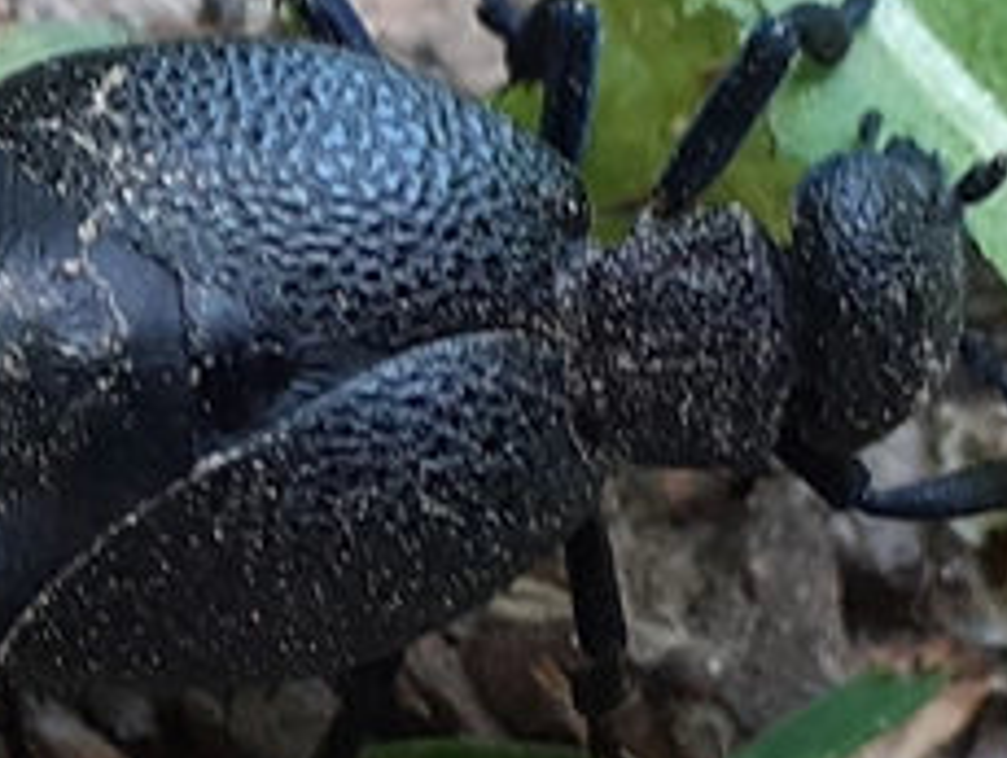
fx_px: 2184
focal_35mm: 75
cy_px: 394
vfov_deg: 19.7
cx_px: 74
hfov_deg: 25.1
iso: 64
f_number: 1.9
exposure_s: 1/100
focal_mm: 3.6
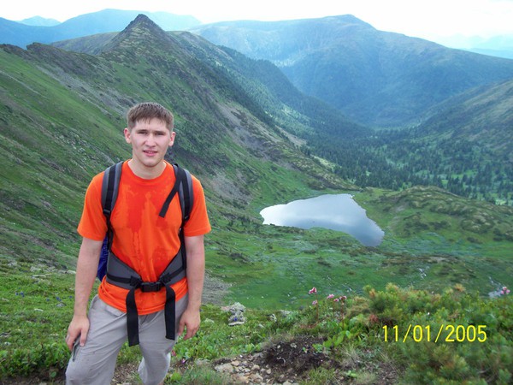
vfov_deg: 41.8
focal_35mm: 34
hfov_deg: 54.0
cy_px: 192
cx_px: 256
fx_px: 504
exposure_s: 1/436
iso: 80
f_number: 2.7
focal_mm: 5.6
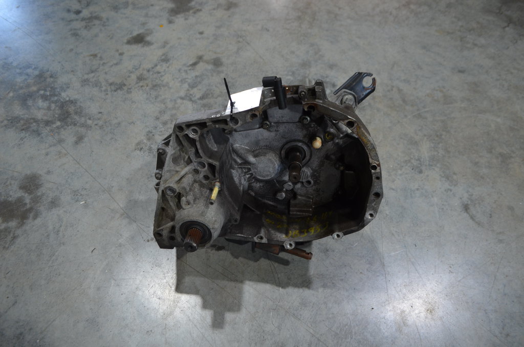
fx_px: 436
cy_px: 174
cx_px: 262
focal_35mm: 30
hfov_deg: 62.0
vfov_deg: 43.4
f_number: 4
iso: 450
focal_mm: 20
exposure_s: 1/60
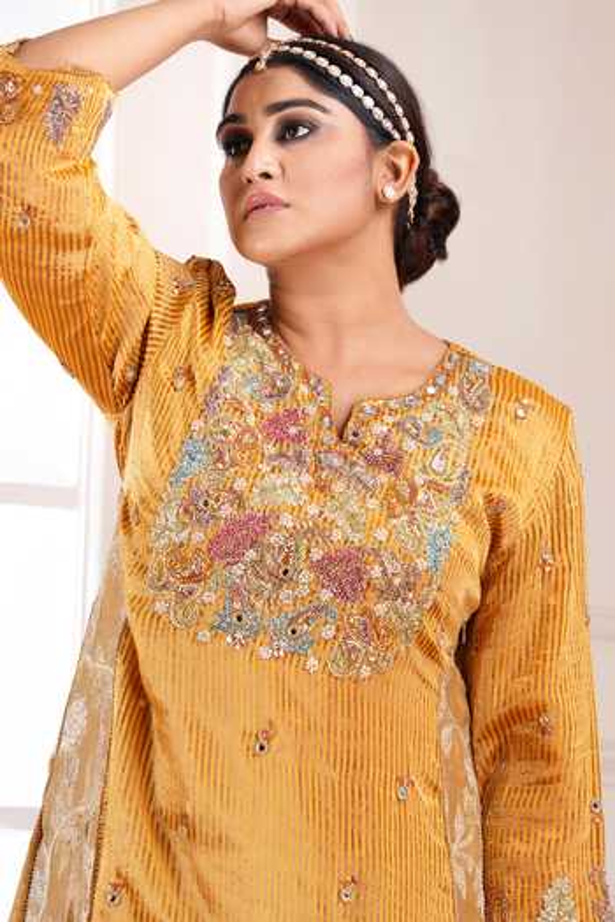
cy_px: 461
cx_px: 308
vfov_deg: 10.9
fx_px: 4843
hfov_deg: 7.3
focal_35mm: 189
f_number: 10
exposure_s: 1/125
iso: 200
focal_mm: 189
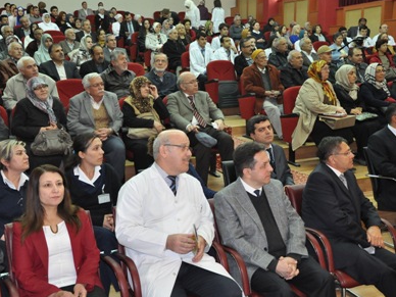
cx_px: 188
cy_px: 147
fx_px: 475
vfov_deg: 34.7
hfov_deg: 45.2
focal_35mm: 42
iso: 1600
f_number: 5
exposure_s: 1/60
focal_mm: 25
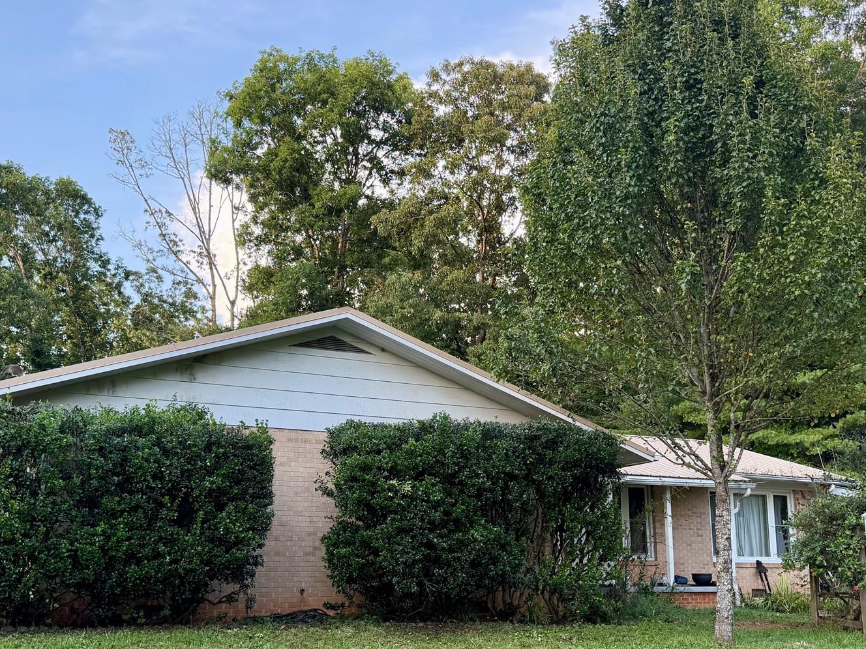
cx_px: 397
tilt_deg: +9.1
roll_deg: -0.1
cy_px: 409
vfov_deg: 38.4
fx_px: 926
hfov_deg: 50.1
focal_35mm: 37
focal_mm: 6.76
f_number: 1.78
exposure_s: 1/598
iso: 100
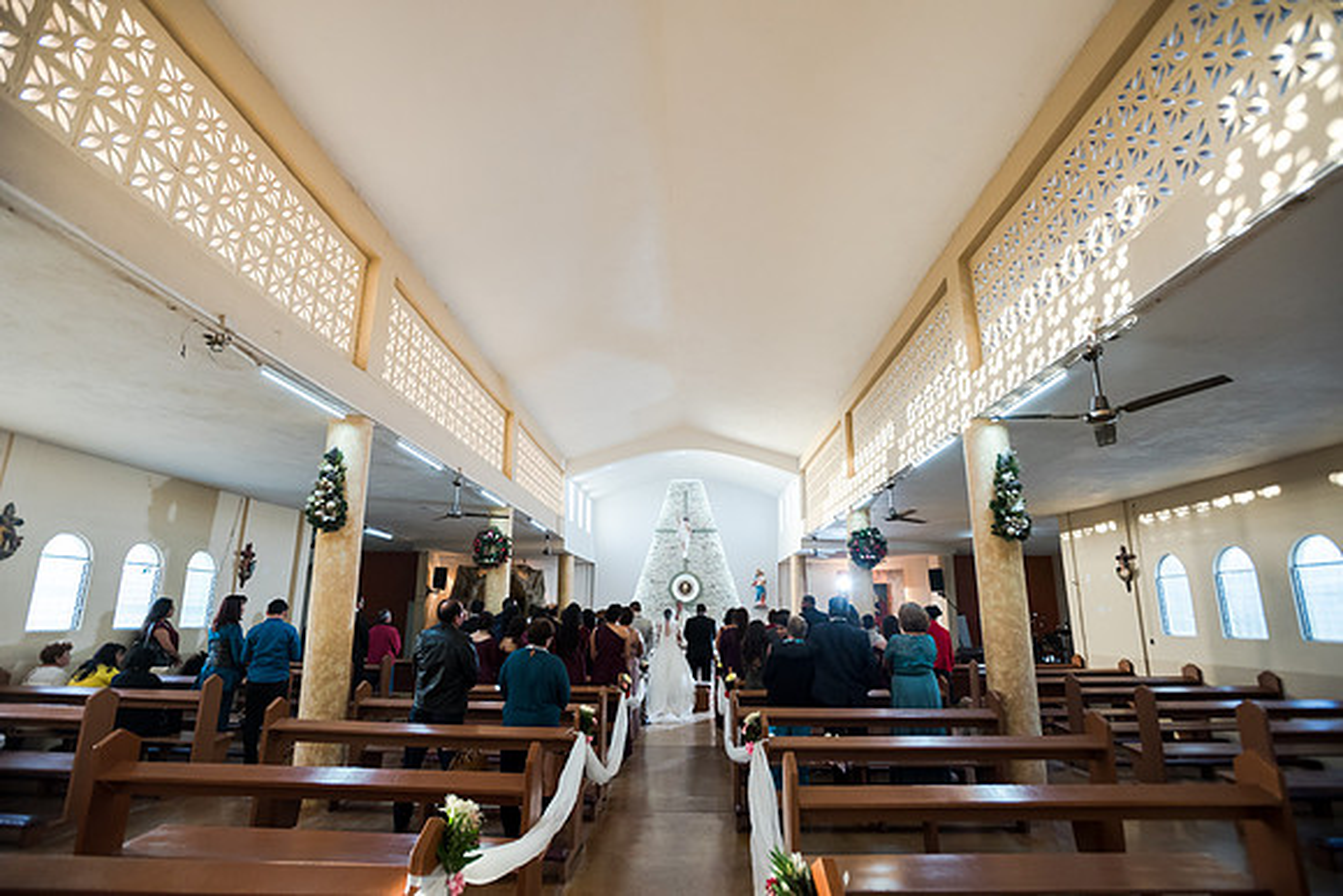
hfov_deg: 93.3
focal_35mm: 17
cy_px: 448
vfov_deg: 70.5
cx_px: 672
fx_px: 634
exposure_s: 1/250
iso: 1600
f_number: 2.8
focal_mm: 17
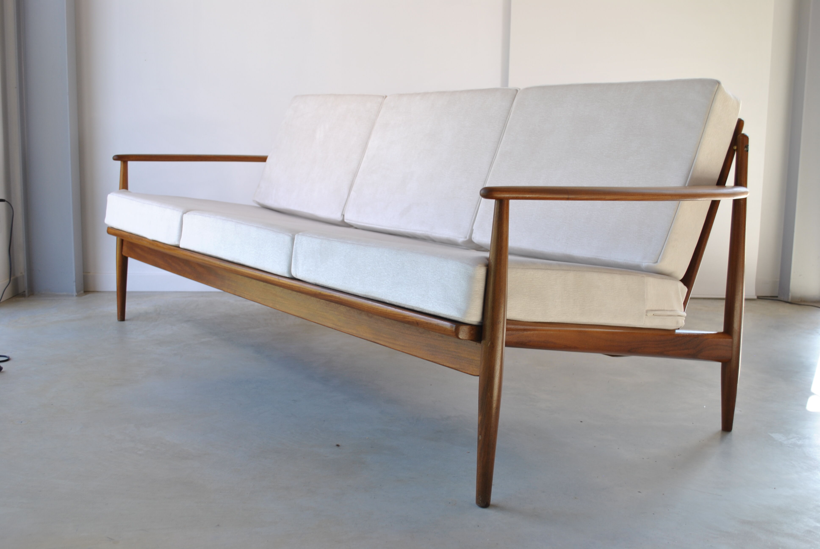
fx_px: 889
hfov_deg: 49.5
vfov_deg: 34.3
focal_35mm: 39
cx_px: 410
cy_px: 274
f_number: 5.6
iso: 100
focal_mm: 26
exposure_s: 1/40
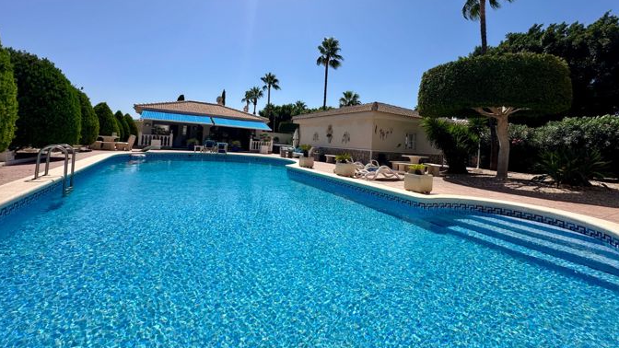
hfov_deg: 99.3
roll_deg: -3.6
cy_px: 134
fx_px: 263
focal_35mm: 16
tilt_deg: +2.7
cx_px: 321
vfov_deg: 66.3
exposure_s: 1/3300
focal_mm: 2.22
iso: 50
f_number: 2.2
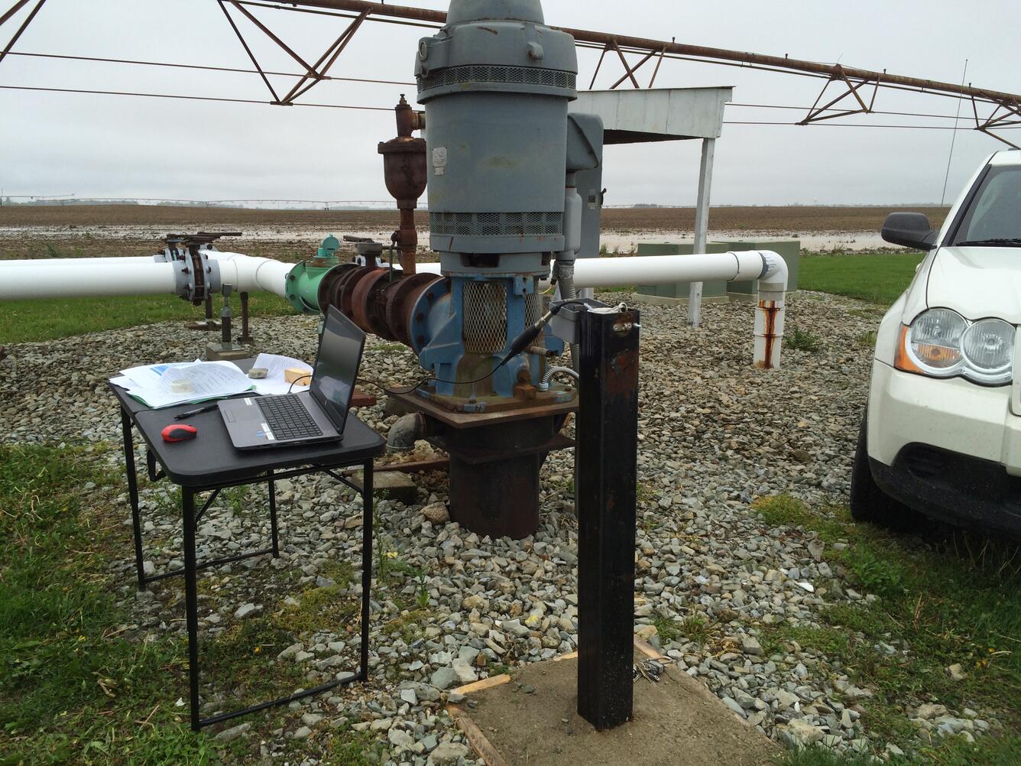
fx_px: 855
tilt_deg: -12.1
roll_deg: +2.1
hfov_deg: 61.7
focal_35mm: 29
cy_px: 383
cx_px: 510
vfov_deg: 48.2
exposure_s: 1/586
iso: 32
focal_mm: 4.15
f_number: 2.2
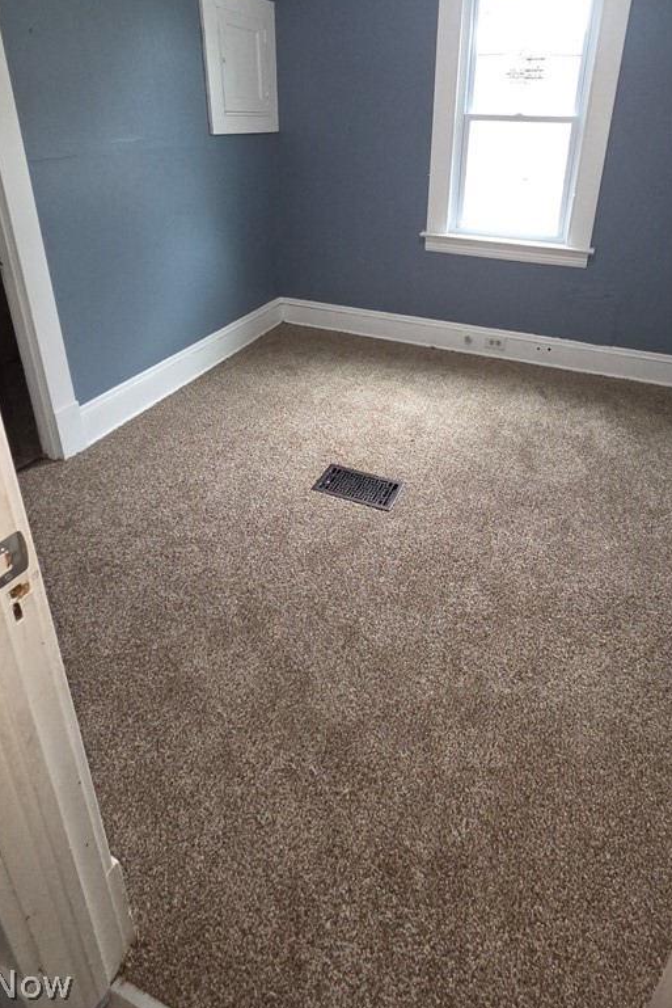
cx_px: 394
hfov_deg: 66.9
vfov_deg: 87.1
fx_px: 504
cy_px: 343
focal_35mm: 18
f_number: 2.2
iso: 250
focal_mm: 2.2
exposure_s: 1/60
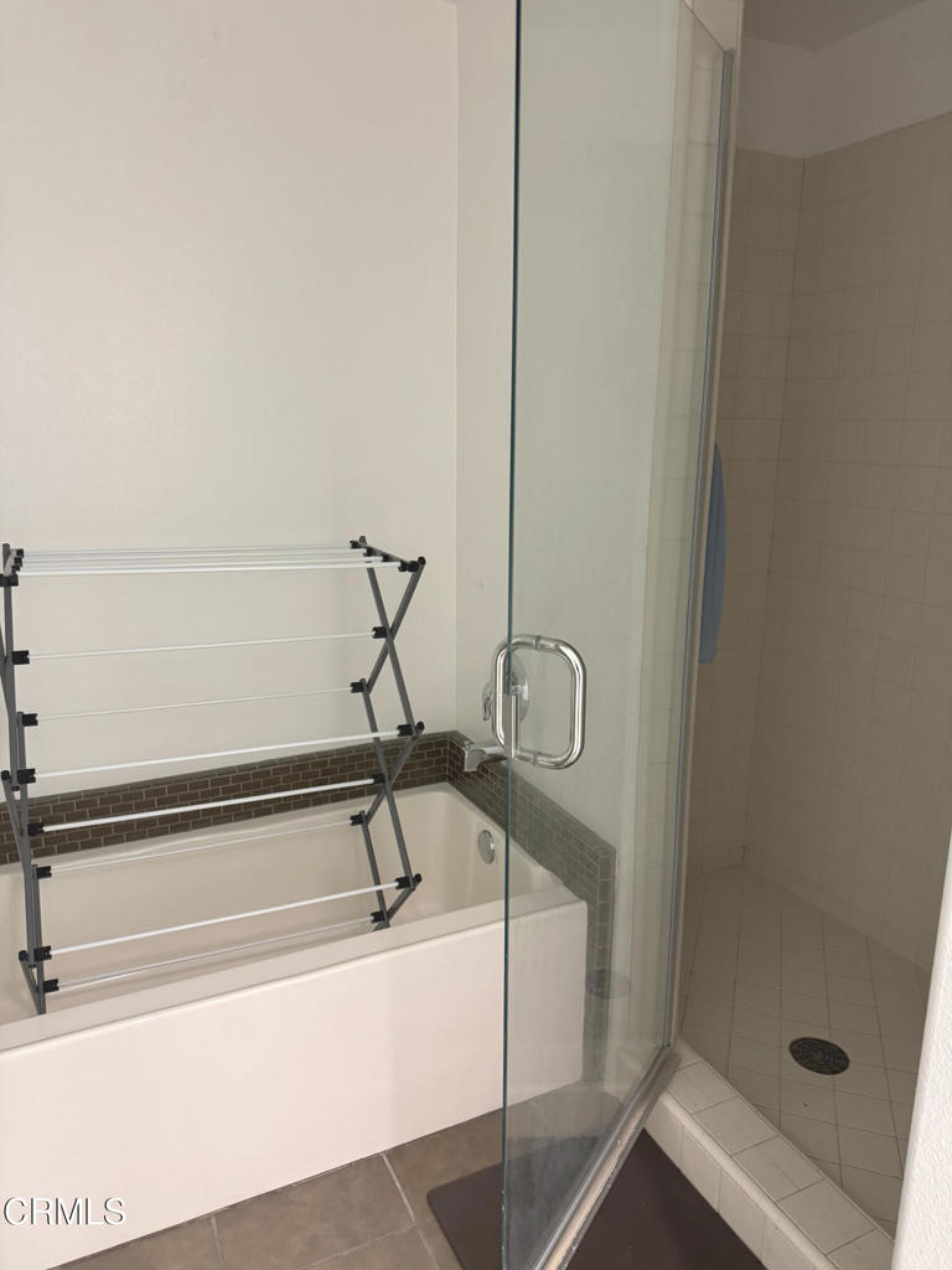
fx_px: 880
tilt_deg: -14.1
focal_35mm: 24
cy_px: 635
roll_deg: -0.1
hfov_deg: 56.8
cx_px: 476
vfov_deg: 71.6
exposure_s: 1/60
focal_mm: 6.76
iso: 640
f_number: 1.78
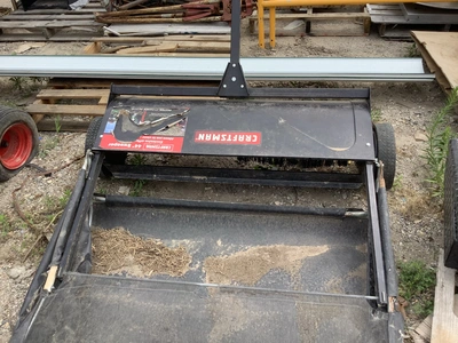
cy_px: 172
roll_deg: +3.6
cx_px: 229
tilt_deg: -41.1
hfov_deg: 58.4
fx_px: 410
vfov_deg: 45.4
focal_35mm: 31
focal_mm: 3.3
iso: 25
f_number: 2.4
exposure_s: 1/574
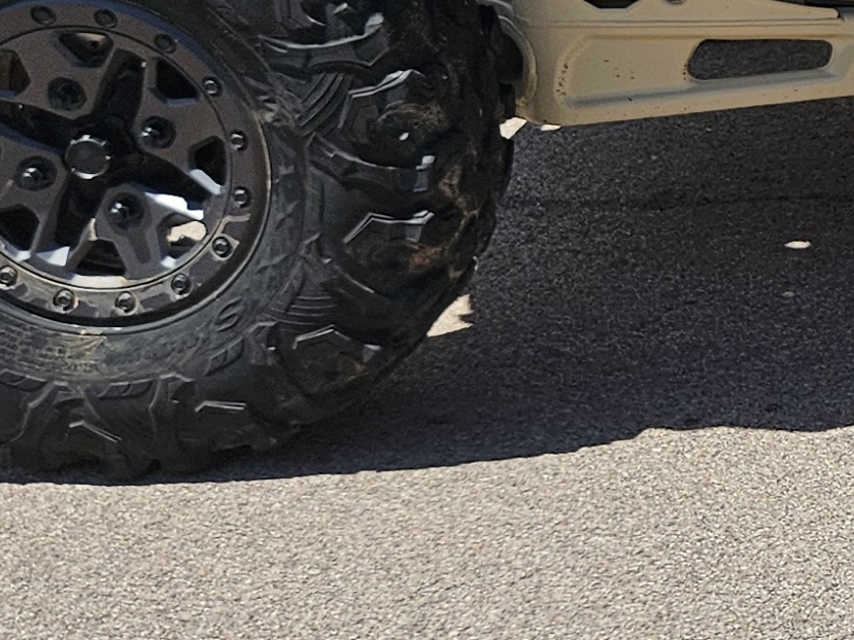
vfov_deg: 12.7
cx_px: 1709
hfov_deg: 14.6
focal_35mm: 111
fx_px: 2739
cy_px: -288
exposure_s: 1/1686
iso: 25
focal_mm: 5.4
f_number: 1.8
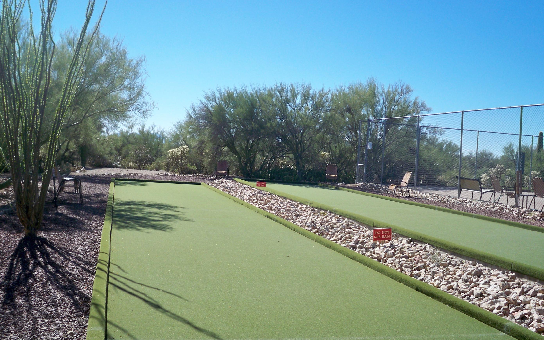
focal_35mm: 40
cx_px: 271
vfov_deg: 32.0
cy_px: 187
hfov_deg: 49.3
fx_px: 593
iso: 80
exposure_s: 1/500
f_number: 4.7
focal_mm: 6.3
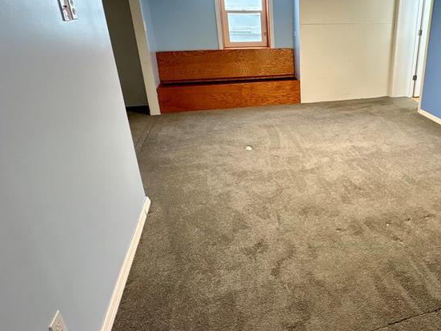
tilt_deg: -19.6
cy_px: 133
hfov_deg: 63.9
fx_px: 331
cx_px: 323
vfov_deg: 52.8
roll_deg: -0.3
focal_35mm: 26
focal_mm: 2.22
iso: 250
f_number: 2.2
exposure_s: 1/60
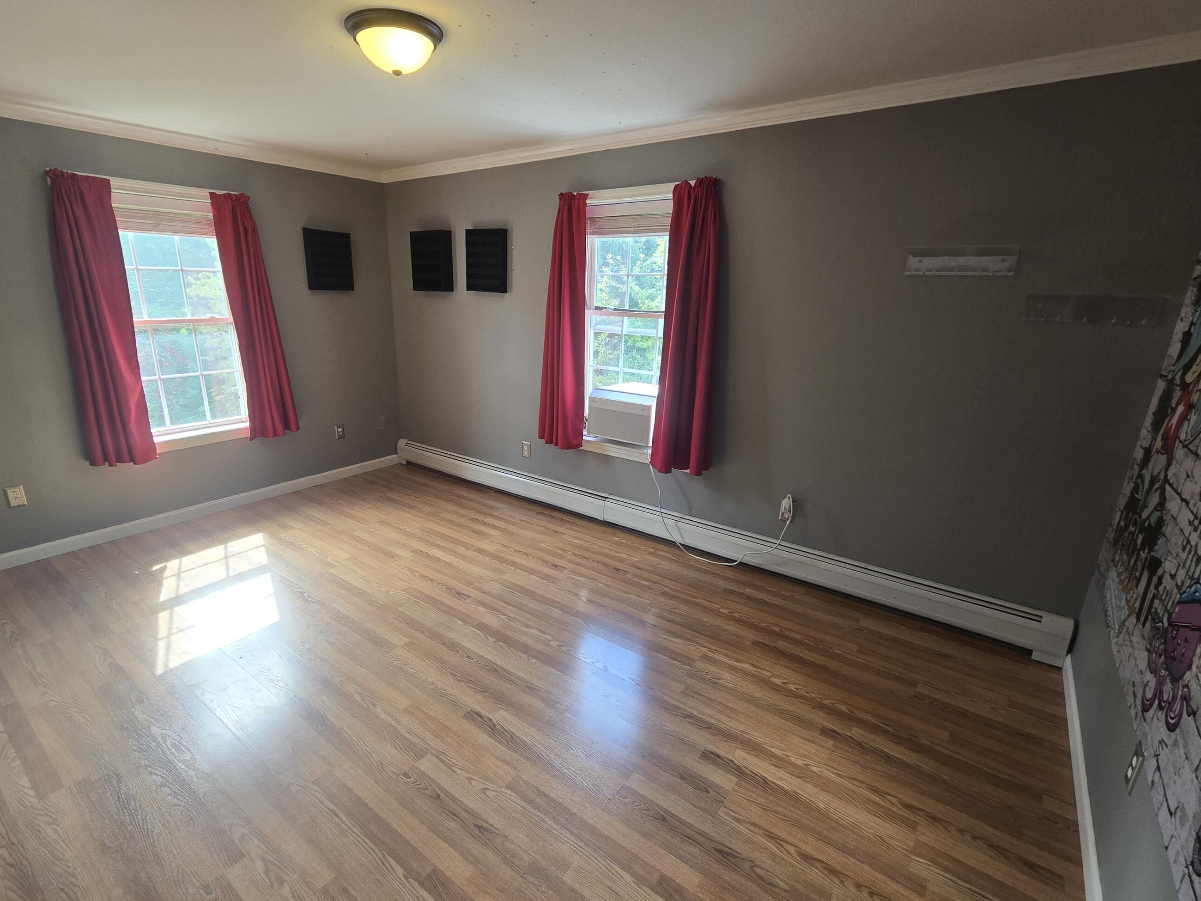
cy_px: 476
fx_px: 520
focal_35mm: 15
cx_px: 554
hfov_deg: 98.0
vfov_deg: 81.7
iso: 100
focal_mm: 2.2
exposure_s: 1/60
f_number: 2.2
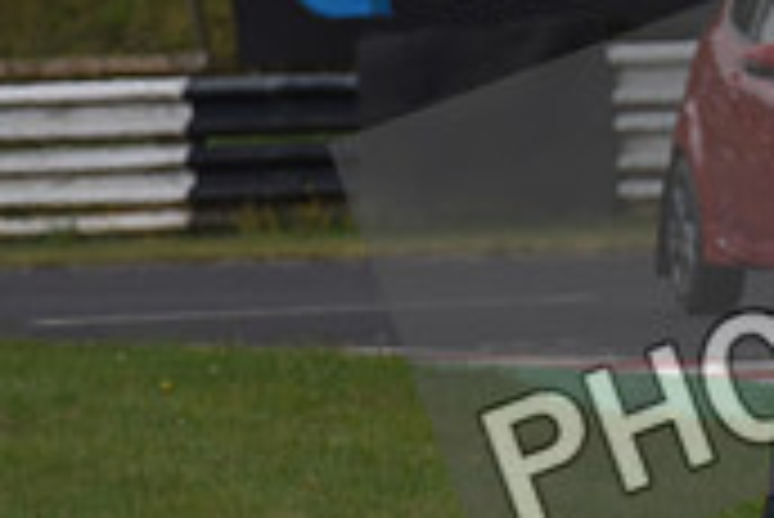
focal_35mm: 1349
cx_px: 1233
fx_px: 29027
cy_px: 65
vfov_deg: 1.0
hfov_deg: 1.5
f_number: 8
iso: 1250
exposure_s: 1/1000
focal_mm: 400
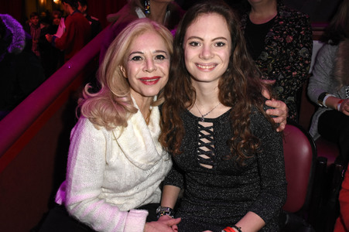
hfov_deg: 57.3
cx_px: 174
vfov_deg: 39.9
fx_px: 320
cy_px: 116
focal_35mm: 33
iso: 2500
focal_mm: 22
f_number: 6.3
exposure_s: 1/125
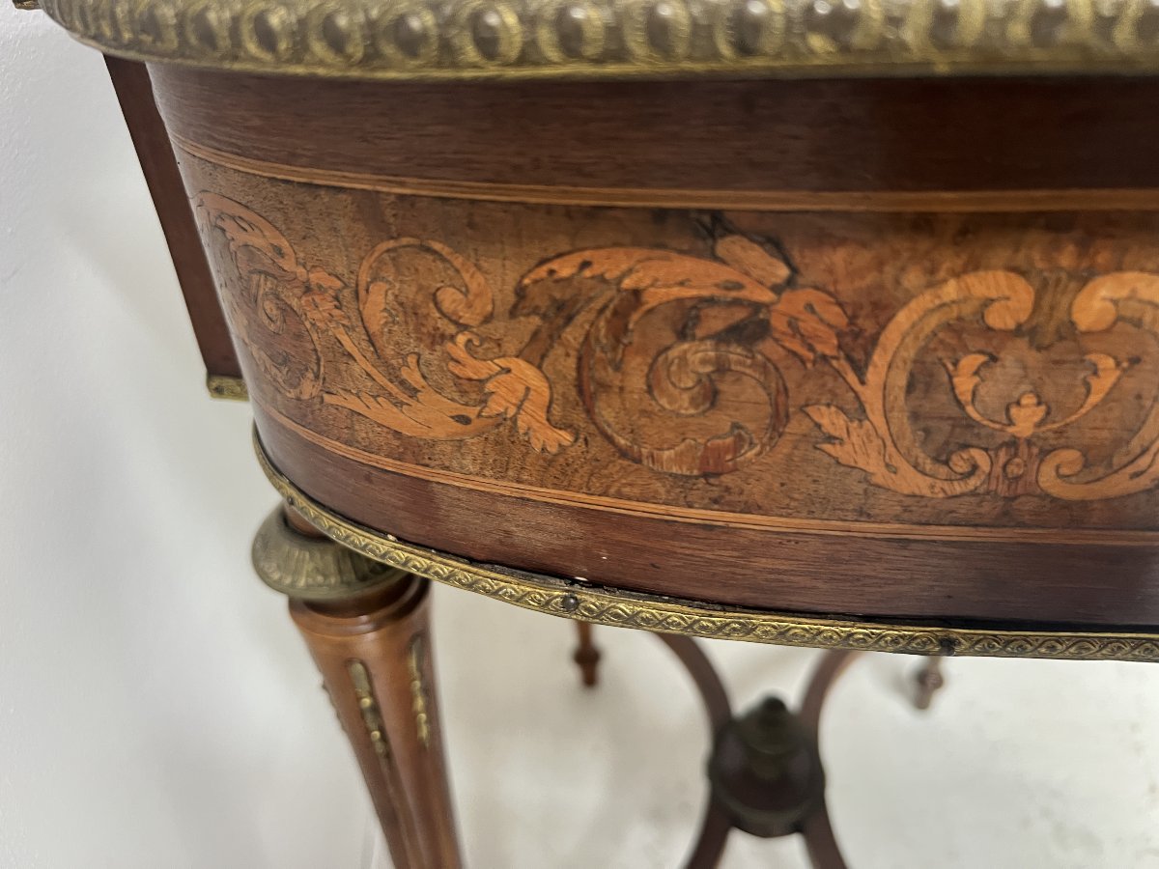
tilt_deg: -33.9
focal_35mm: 26
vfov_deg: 53.1
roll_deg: +1.7
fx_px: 871
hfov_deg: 67.3
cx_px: 580
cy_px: 434
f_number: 1.5
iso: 250
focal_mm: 5.7
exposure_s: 1/60
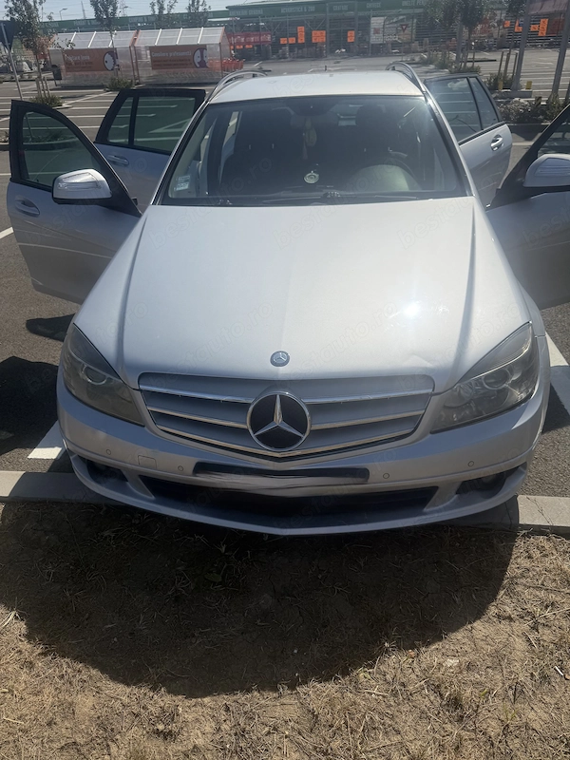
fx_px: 527
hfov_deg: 56.8
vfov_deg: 71.6
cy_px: 380
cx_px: 285
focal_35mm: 24
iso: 100
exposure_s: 1/14286
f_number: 1.78
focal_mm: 6.76
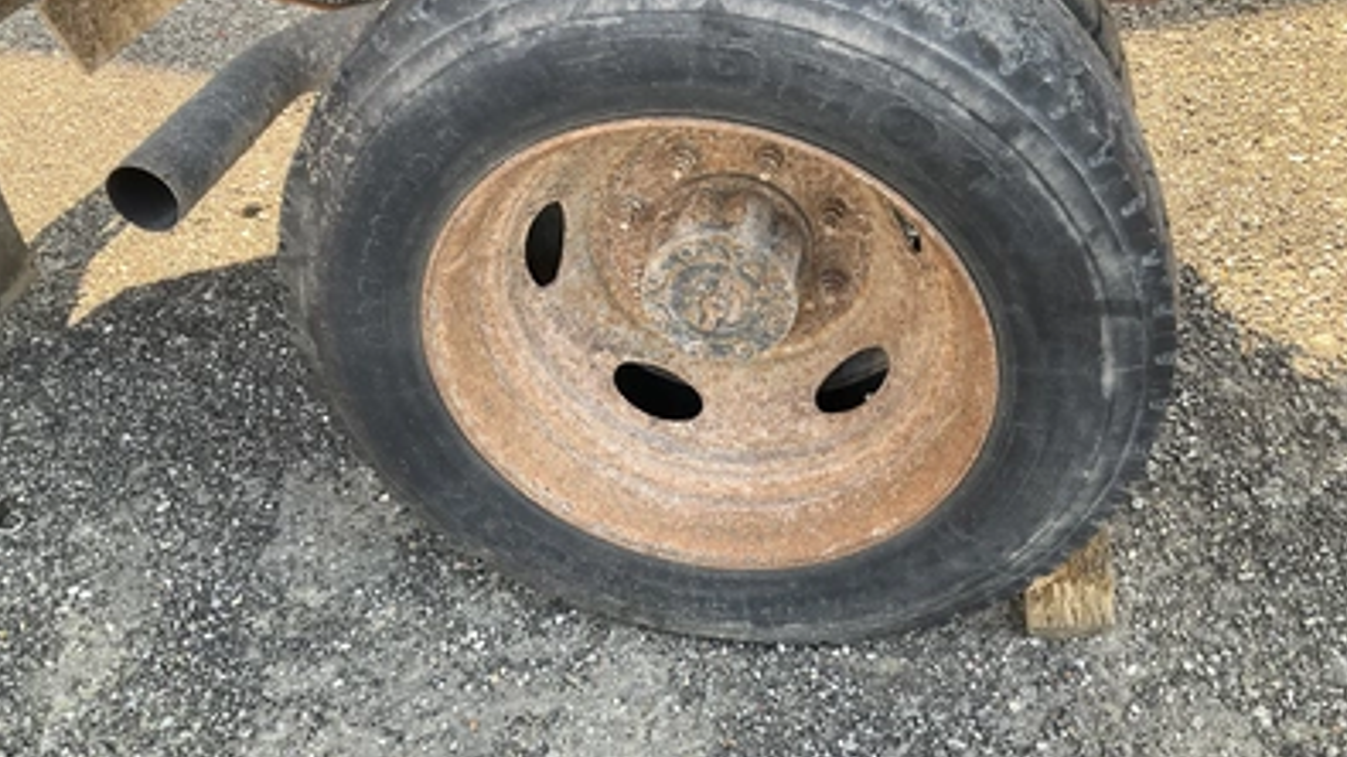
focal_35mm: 32
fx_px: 1143
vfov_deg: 36.6
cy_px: 324
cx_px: 668
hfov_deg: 61.0
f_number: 1.8
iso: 50
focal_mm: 3
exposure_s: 1/122
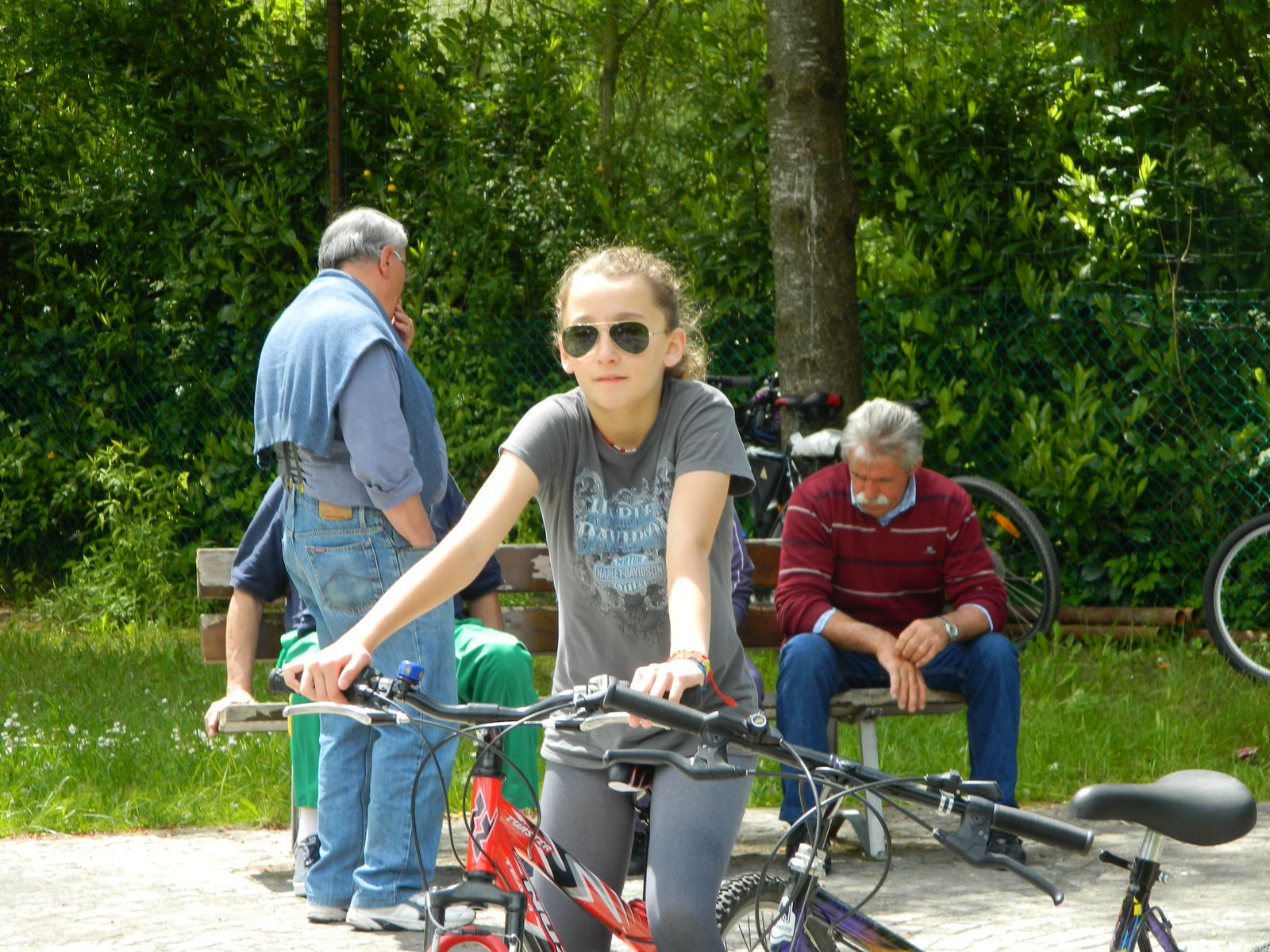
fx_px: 4733
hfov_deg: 15.3
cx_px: 635
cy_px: 476
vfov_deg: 11.5
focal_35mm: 129
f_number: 4.7
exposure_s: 1/125
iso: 80
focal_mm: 23.2
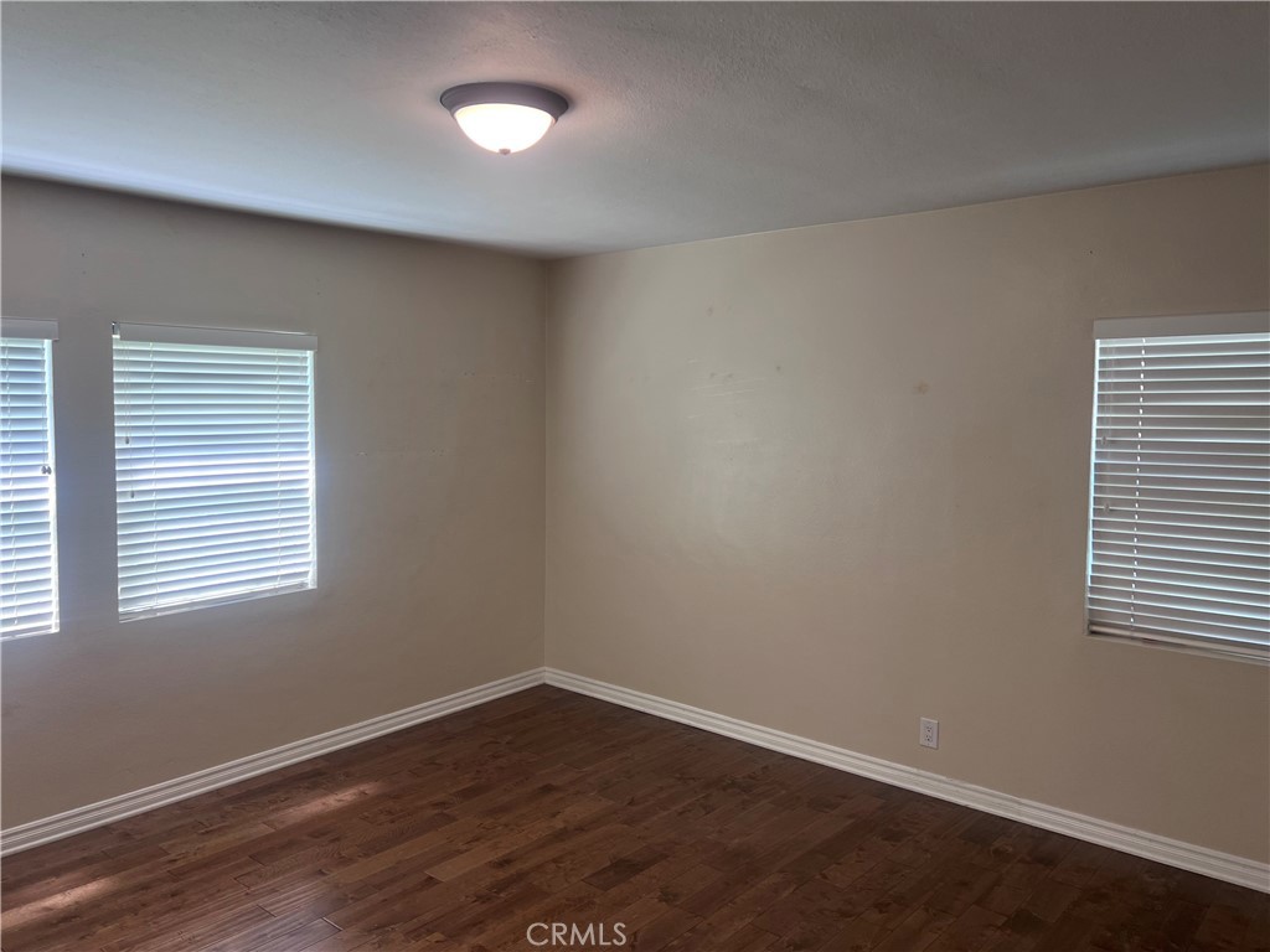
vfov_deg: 53.1
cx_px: 635
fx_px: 954
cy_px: 476
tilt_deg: -2.7
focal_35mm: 26
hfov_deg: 67.3
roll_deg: -0.7
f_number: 1.5
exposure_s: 1/60
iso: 64
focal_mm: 5.7
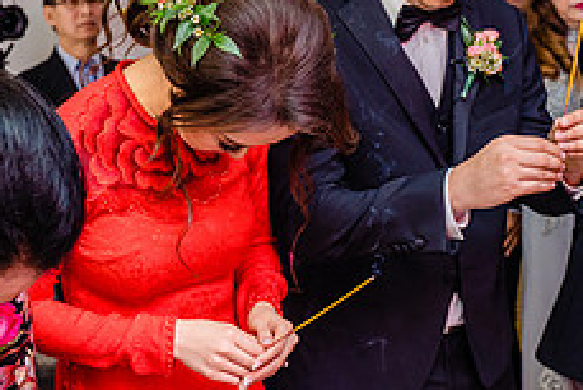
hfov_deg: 28.4
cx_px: 316
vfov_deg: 19.2
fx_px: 1150
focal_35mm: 71
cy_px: 192
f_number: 4
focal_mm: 28
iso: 640
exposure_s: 1/160
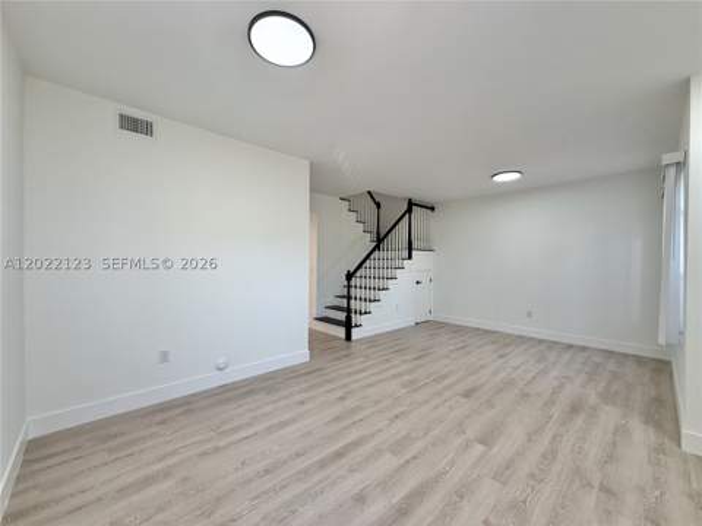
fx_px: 284
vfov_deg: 85.7
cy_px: 263
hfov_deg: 102.1
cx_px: 351
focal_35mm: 14
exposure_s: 1/99
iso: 64
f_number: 2.2
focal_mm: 2.22
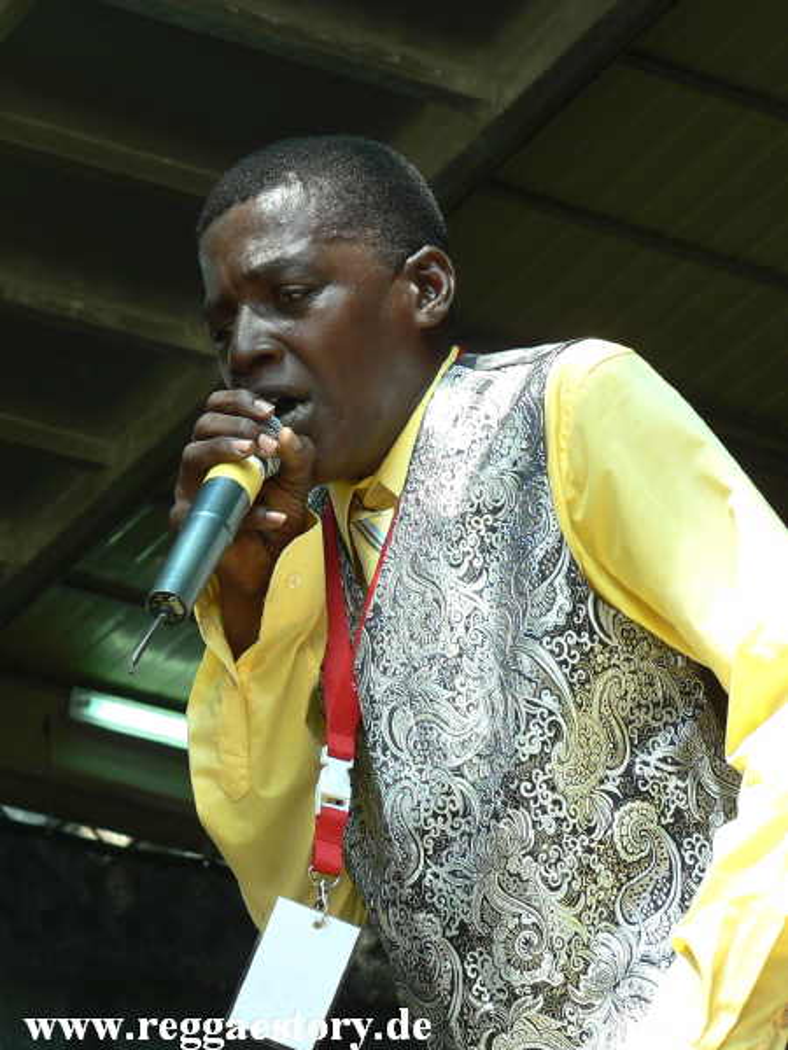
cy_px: 525
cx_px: 394
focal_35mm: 103
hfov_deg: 14.4
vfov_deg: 19.1
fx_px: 3126
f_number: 3.2
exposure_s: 1/80
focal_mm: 17.7
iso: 64
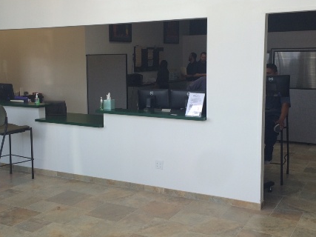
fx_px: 411
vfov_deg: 32.1
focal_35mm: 45
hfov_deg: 42.1
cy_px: 108
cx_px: 149
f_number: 2.2
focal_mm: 4.12
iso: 32
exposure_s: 1/143
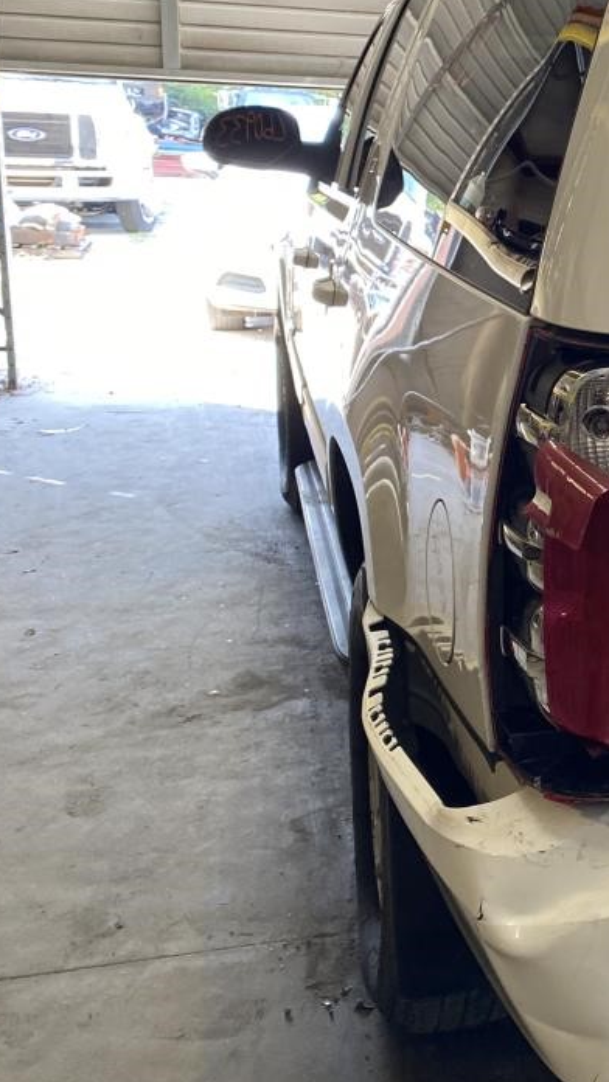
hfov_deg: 19.6
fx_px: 1493
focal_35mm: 52
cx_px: 949
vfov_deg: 39.7
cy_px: 428
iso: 125
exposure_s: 1/108
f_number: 1.8
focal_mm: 4.25
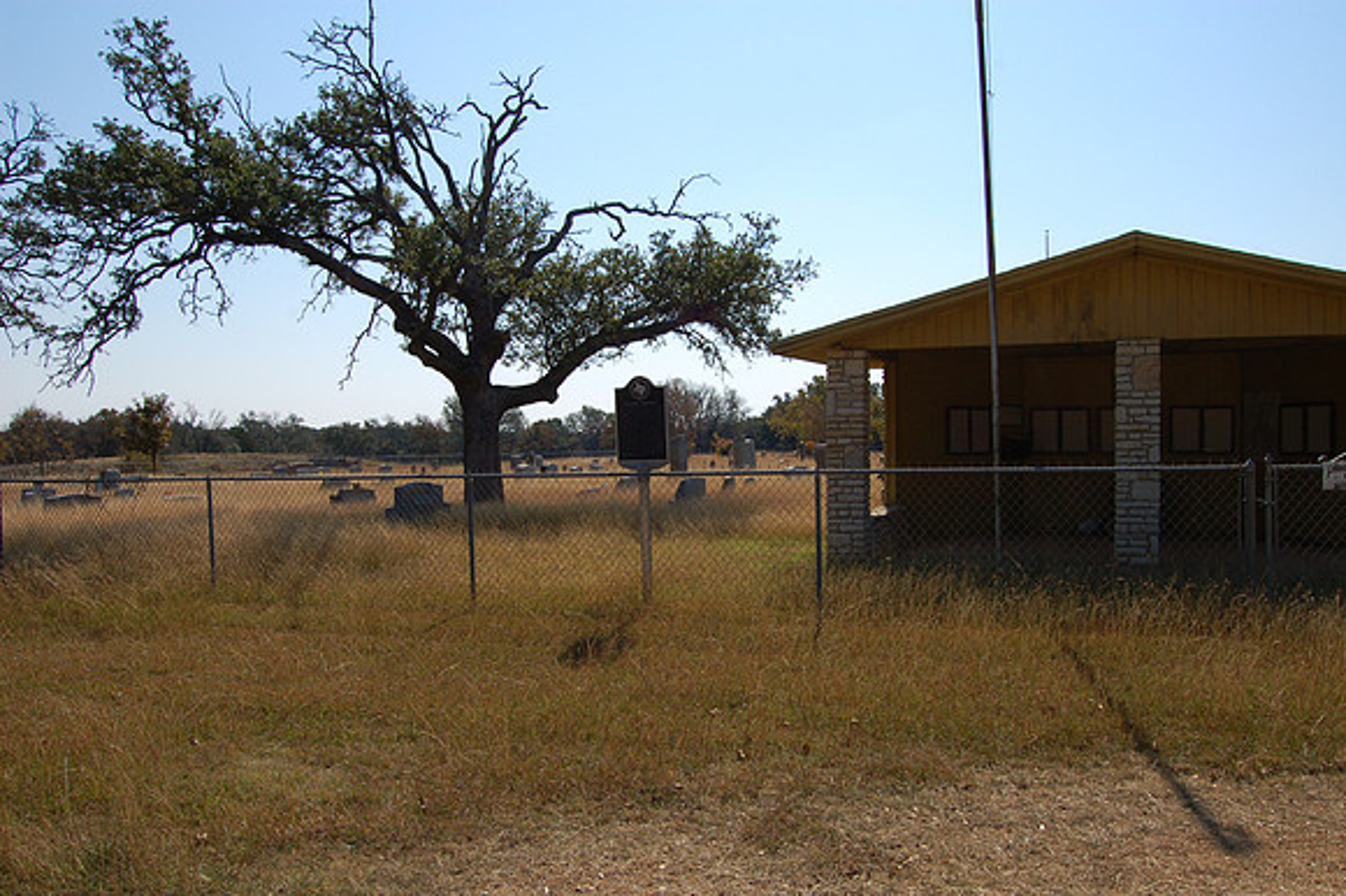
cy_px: 448
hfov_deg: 67.4
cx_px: 673
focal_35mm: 27
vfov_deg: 47.9
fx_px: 1009
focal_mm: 18
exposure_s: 1/320
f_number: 11
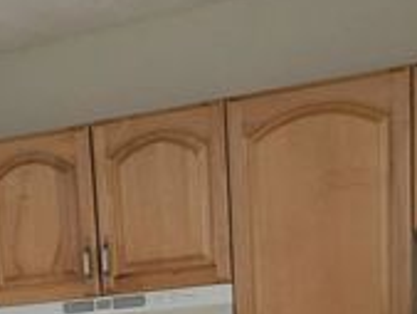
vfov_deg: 14.9
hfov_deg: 22.0
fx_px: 1049
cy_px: 561
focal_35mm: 87
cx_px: 54
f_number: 1.7
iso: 640
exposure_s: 1/60
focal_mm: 6.3
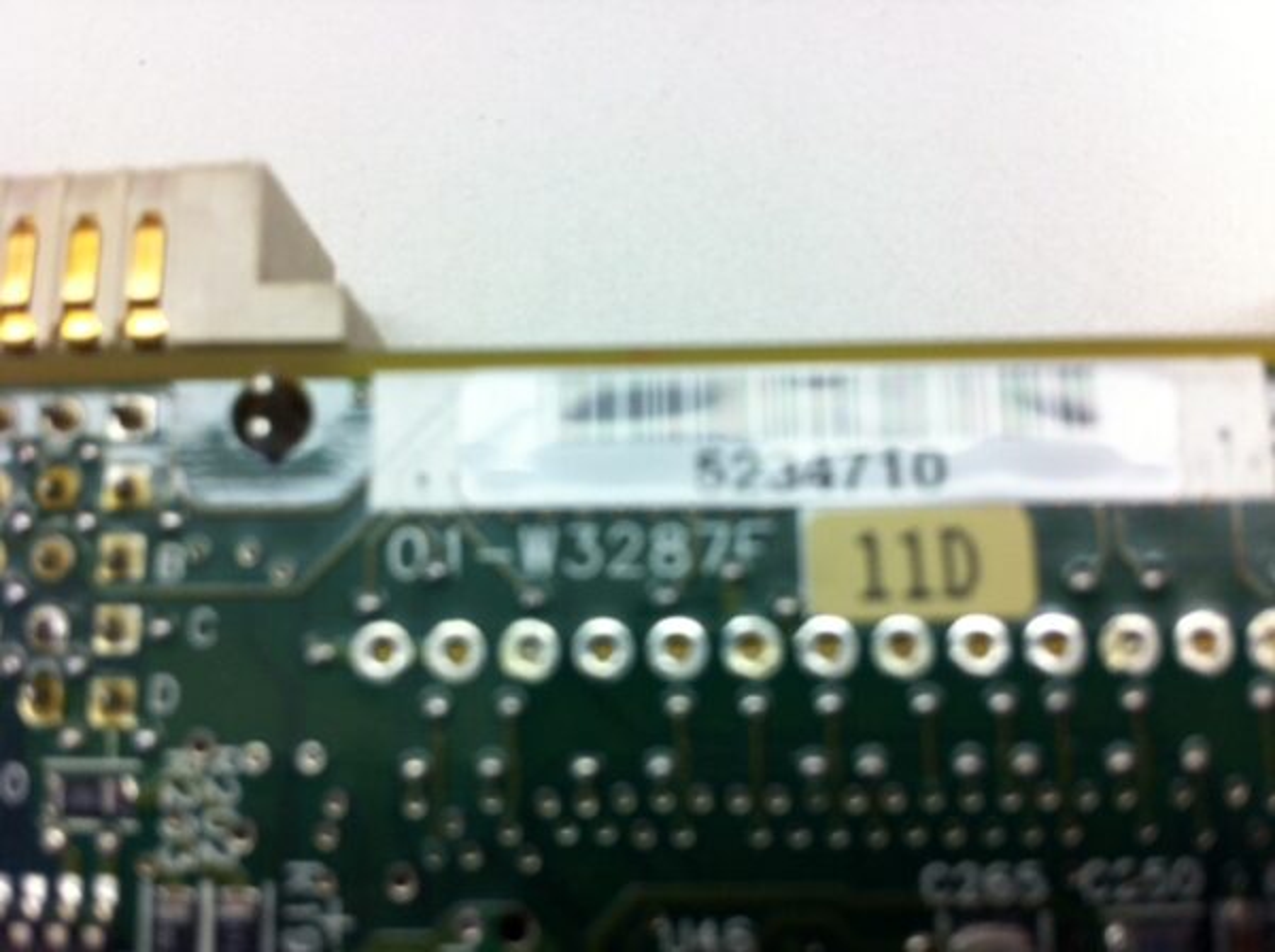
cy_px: 476
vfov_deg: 40.6
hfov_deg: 52.7
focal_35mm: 35
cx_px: 638
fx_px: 1287
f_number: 2.8
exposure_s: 1/30
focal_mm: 3.85
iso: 80
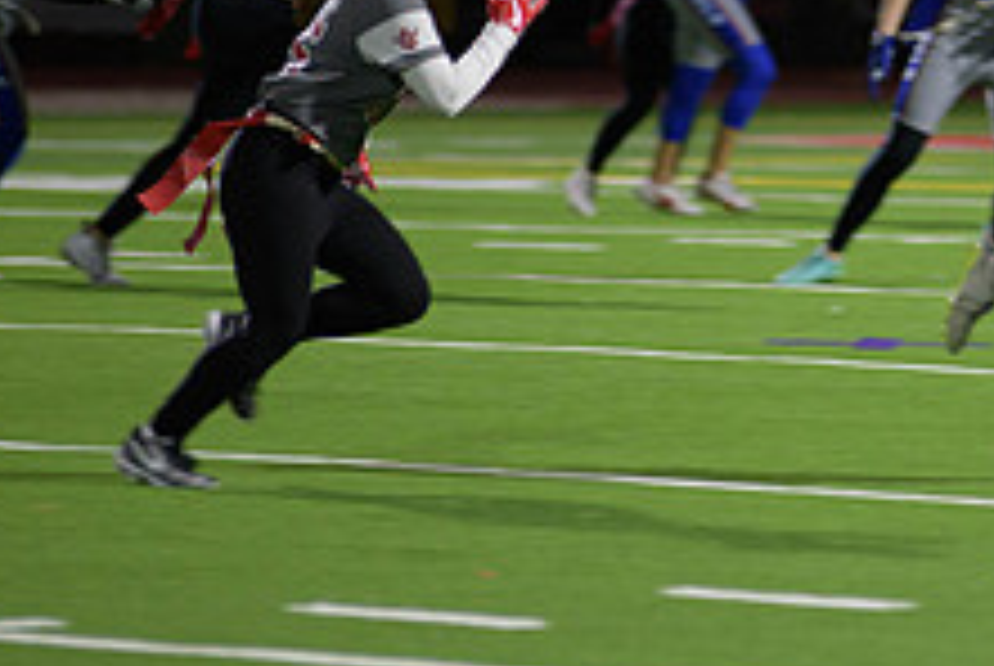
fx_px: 13050
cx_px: 1021
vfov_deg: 2.9
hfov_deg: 4.4
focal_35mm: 472
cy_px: 124
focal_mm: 180
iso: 900
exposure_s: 1/200
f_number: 2.8
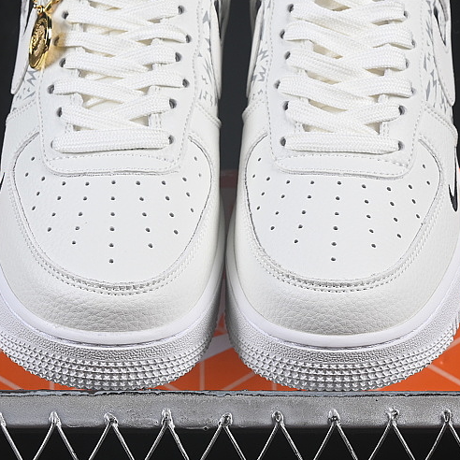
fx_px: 2105
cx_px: 229
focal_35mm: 140
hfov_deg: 12.5
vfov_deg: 12.5
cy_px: 181
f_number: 8
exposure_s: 1/80
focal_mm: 50
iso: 160
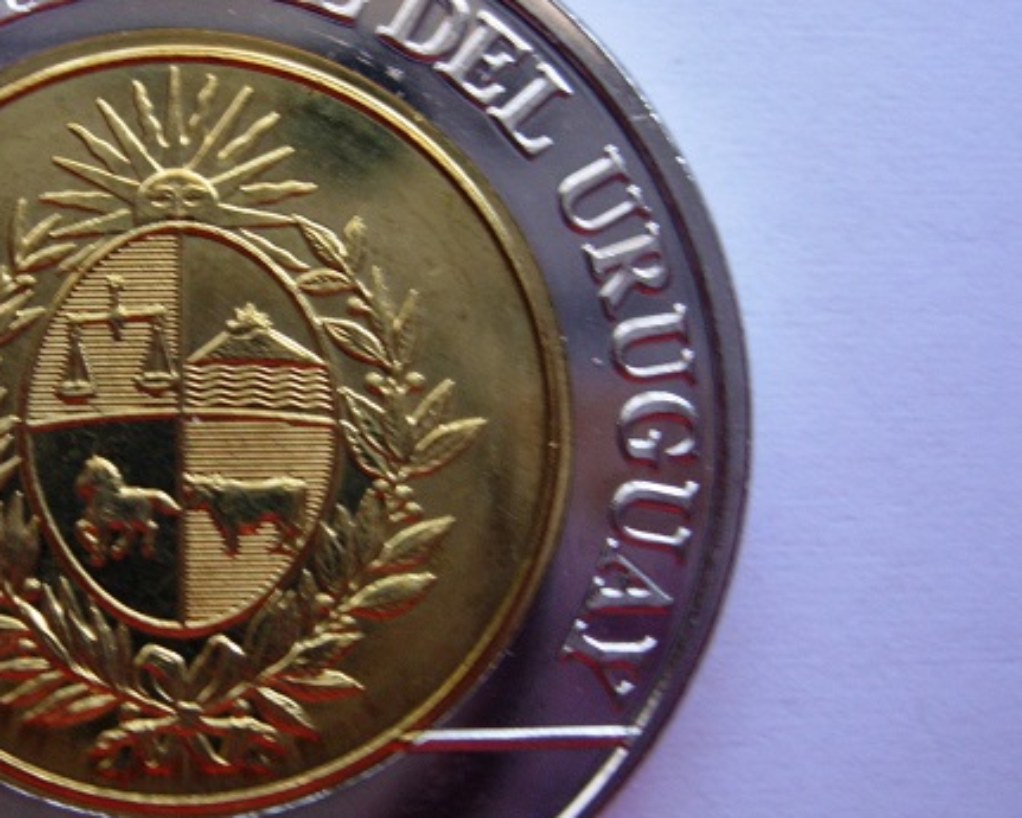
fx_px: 2027
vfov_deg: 22.8
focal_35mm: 67
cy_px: 460
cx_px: 218
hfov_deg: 27.8
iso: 102
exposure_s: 1/32
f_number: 2.8
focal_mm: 7.8
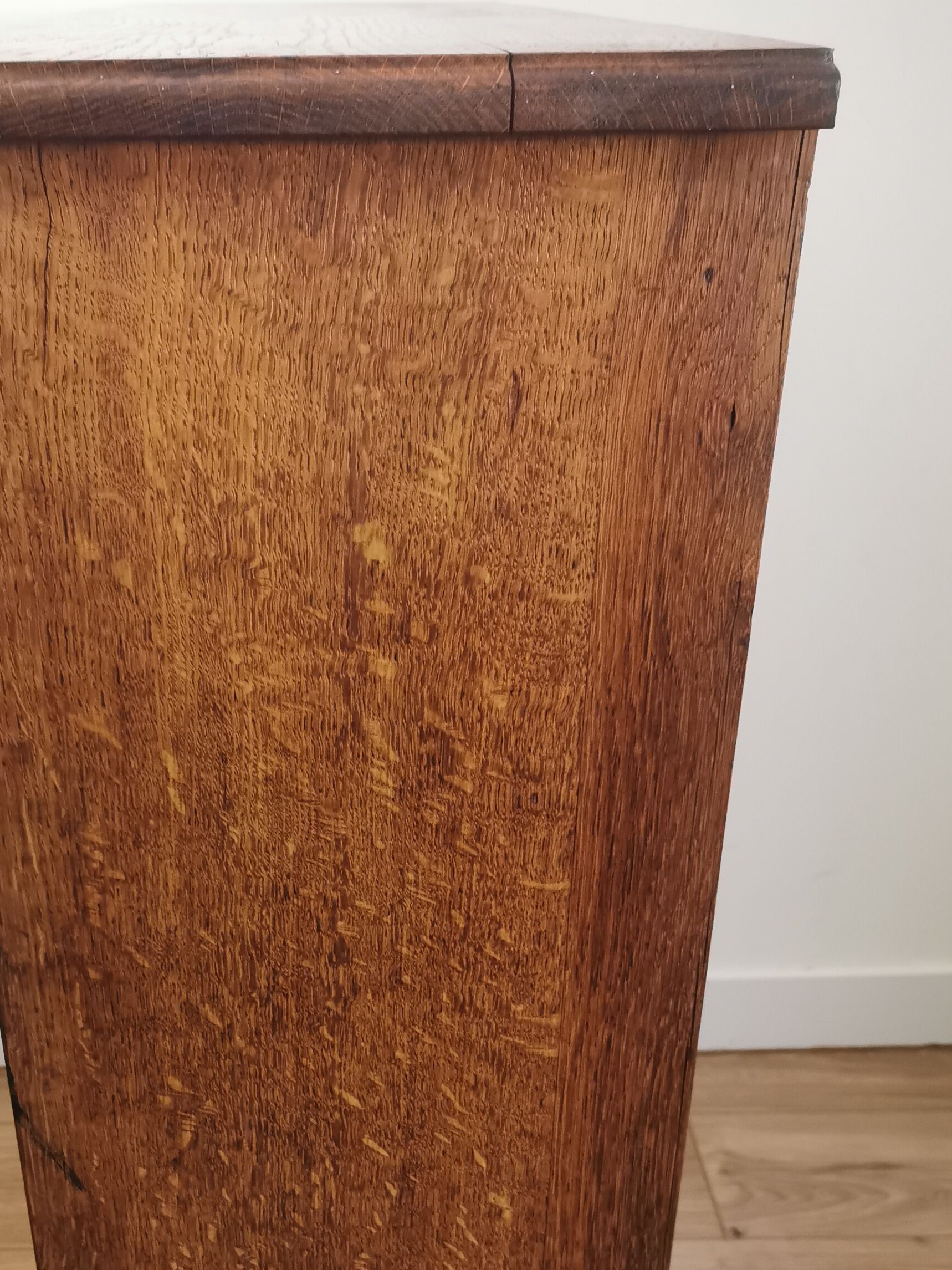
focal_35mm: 43
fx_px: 1577
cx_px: 348
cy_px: 1008
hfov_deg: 33.4
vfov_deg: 42.0
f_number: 1.8
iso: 500
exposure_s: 1/33.3
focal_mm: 5.58
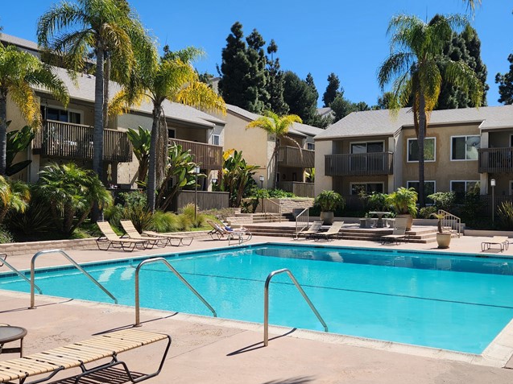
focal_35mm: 37
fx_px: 548
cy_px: 193
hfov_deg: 49.9
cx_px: 308
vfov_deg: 38.6
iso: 20
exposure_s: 1/1941
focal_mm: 5.4
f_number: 1.8
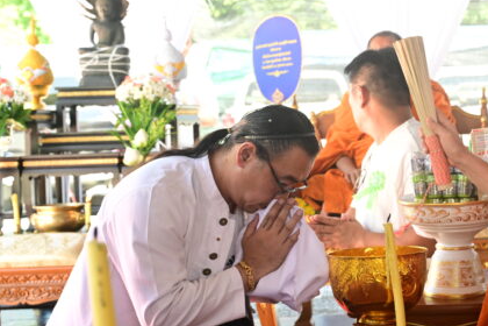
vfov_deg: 17.1
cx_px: 464
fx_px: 1084
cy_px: 144
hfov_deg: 24.4
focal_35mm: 80
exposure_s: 1/125
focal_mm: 42
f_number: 4.5
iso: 1600
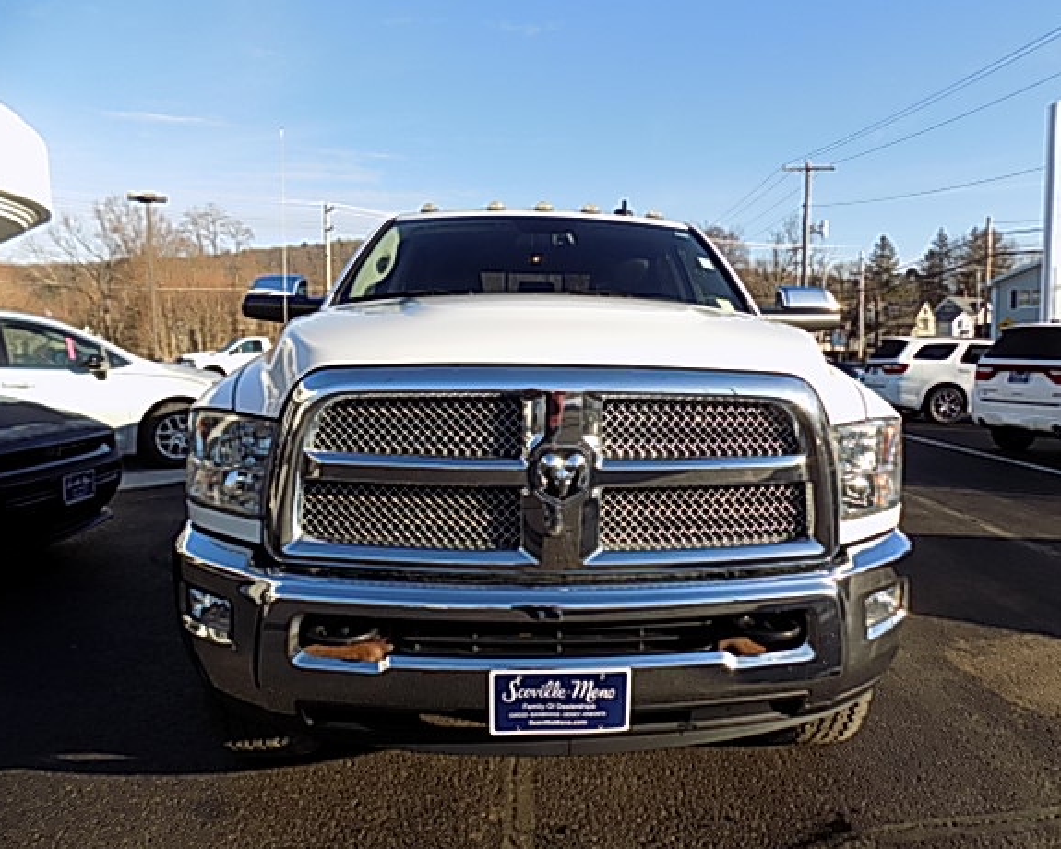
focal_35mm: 25
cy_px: 412
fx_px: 785
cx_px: 566
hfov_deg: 68.0
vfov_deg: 56.8
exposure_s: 1/500
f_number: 3.1
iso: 80
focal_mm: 4
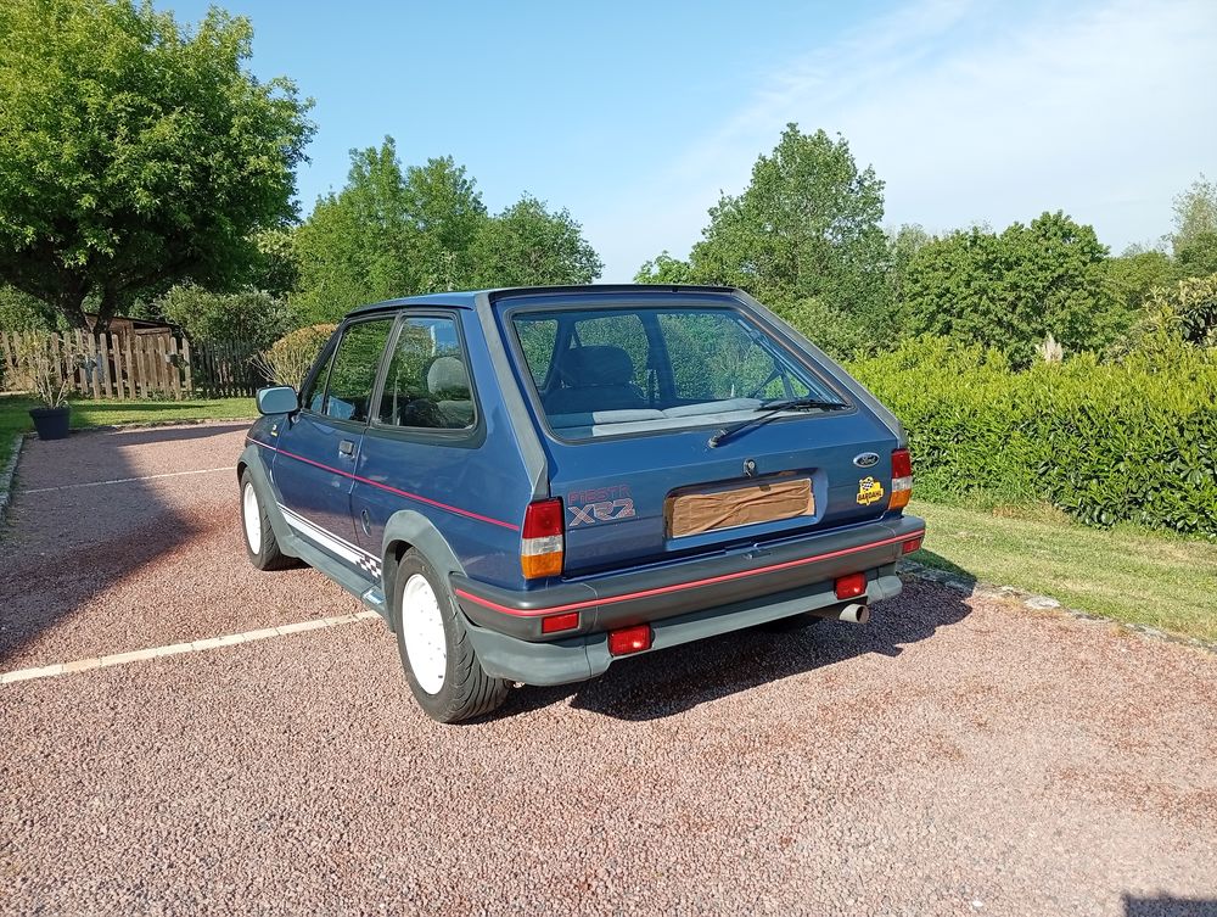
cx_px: 608
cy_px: 458
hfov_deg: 65.2
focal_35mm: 27
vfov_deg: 51.5
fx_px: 951
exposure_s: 1/348
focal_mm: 3.98
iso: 50
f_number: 1.8
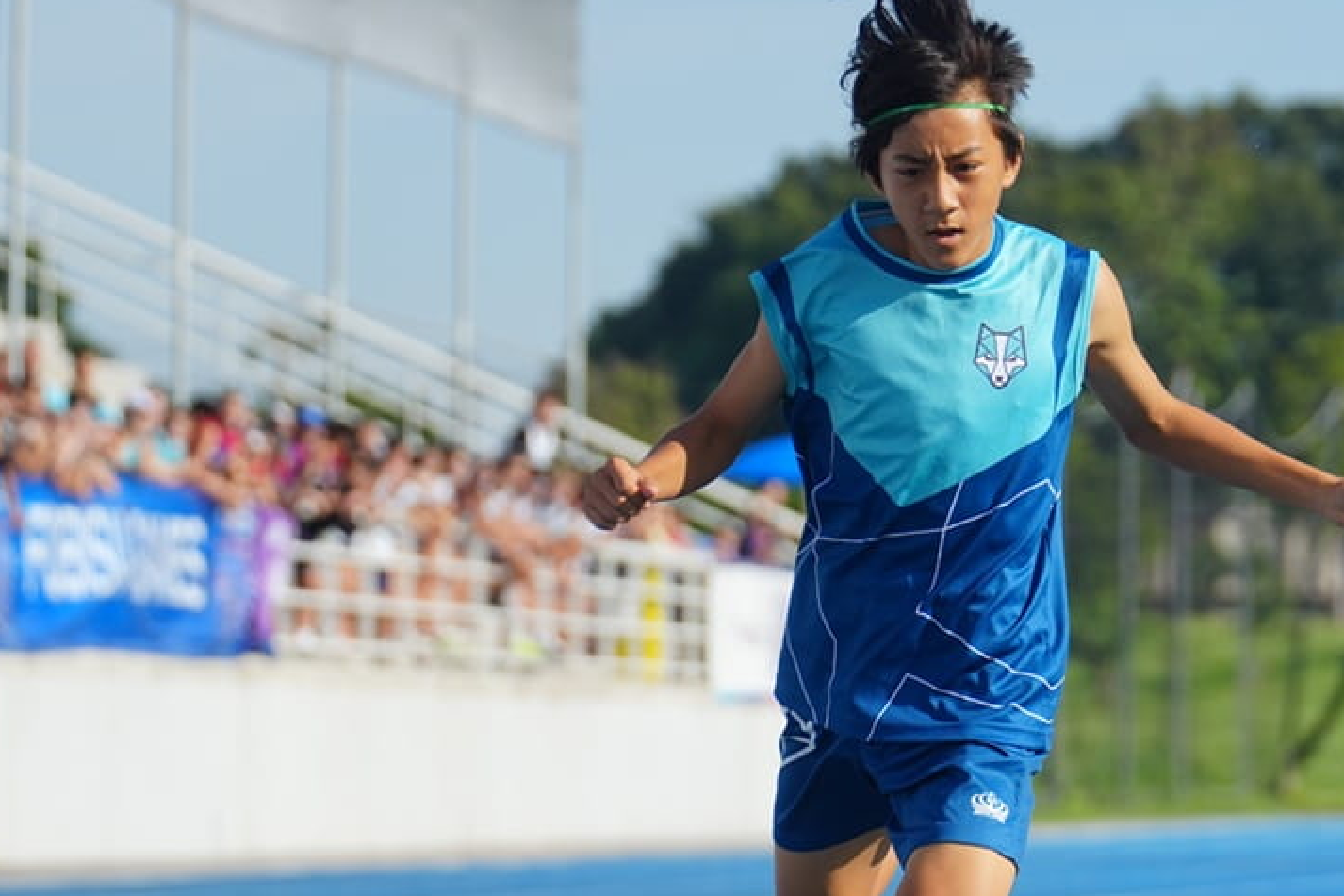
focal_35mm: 281
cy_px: 572
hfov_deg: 7.3
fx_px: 10488
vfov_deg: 4.9
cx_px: 875
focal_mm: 126
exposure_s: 1/3200
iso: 250
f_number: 4
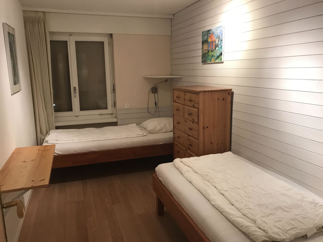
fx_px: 261
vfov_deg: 49.7
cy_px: 121
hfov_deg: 63.4
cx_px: 162
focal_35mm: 28
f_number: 1.8
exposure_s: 1/20
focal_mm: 3.99
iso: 40
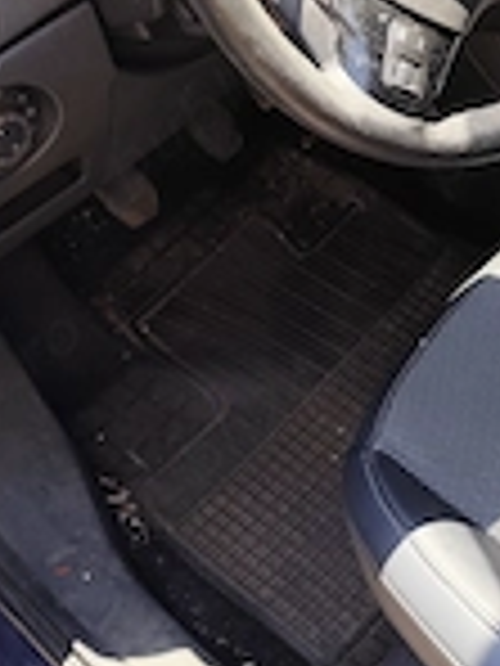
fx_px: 1194
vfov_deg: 30.6
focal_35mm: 62
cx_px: 410
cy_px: 153
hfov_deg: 23.3
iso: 50
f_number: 1.65
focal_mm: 6.19
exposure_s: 1/227
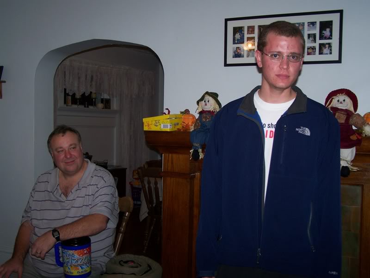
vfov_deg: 30.3
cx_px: 185
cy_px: 139
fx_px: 513
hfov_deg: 39.7
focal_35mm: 48
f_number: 3
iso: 80
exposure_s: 1/60
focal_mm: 8
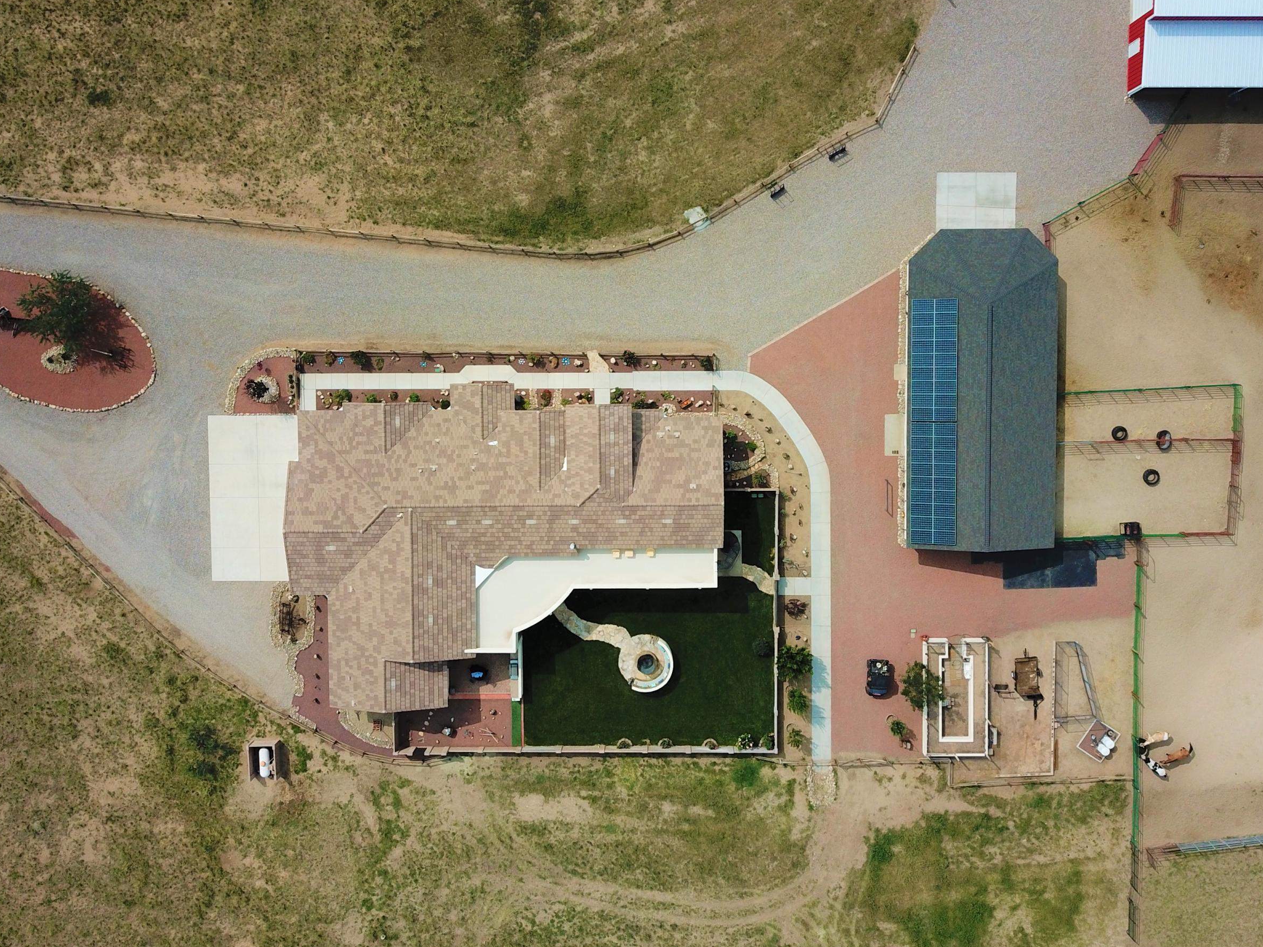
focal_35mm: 33
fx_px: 1204
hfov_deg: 55.4
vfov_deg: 42.9
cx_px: 642
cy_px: 433
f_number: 2.2
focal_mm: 4.73
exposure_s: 1/2278
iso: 100
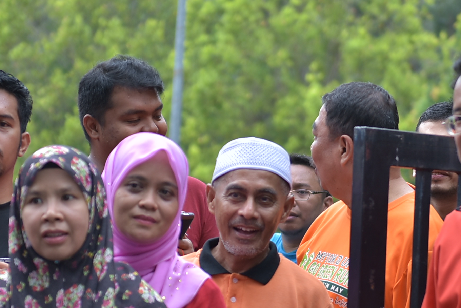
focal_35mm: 231
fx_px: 2960
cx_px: 249
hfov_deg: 8.9
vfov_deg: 6.0
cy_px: 187
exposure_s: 1/200
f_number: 2.8
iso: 100
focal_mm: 70
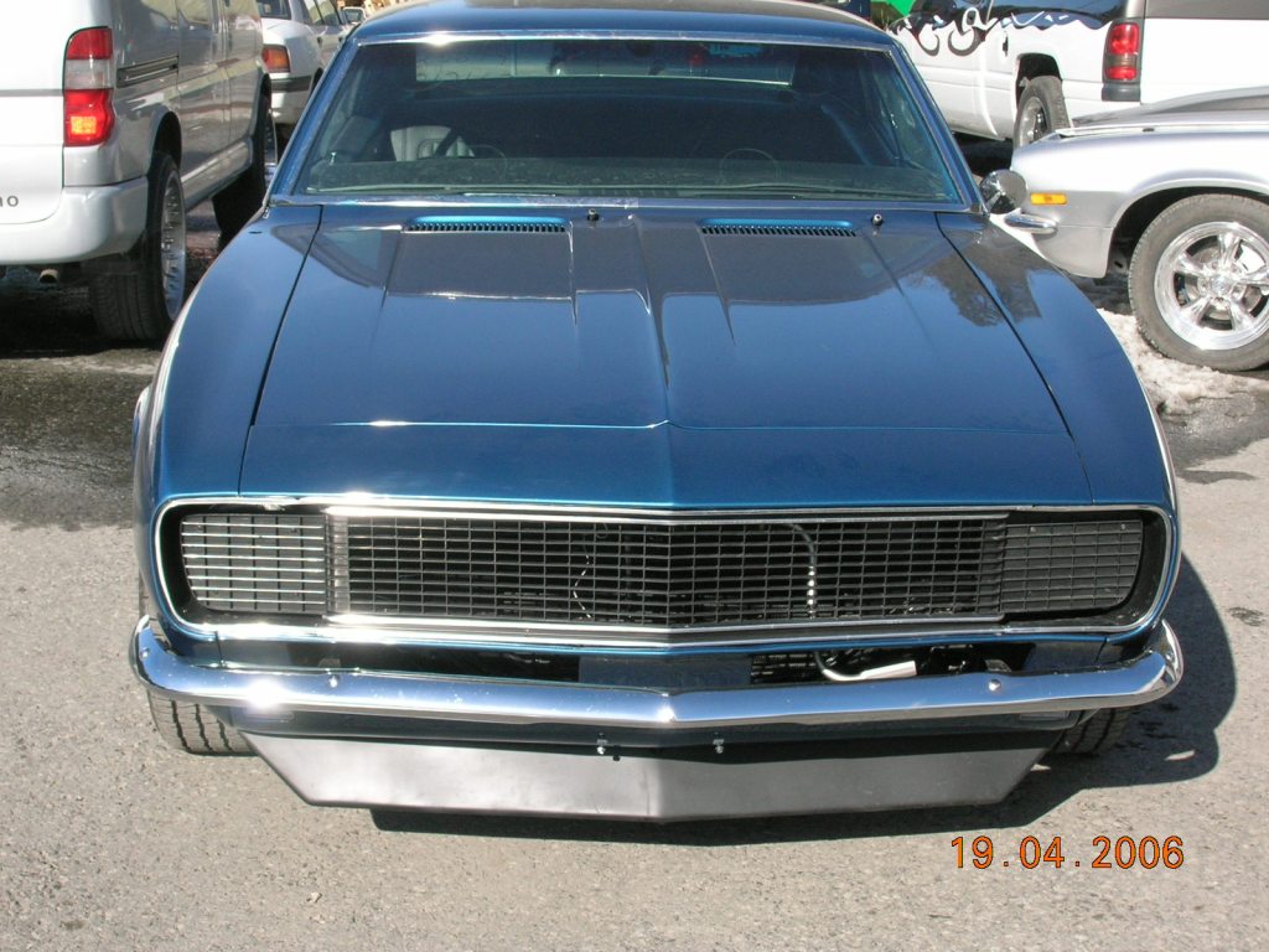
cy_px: 476
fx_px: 2126
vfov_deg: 25.2
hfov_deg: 33.2
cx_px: 634
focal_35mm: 58
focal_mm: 9.7
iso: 71
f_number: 5.9
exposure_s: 1/231
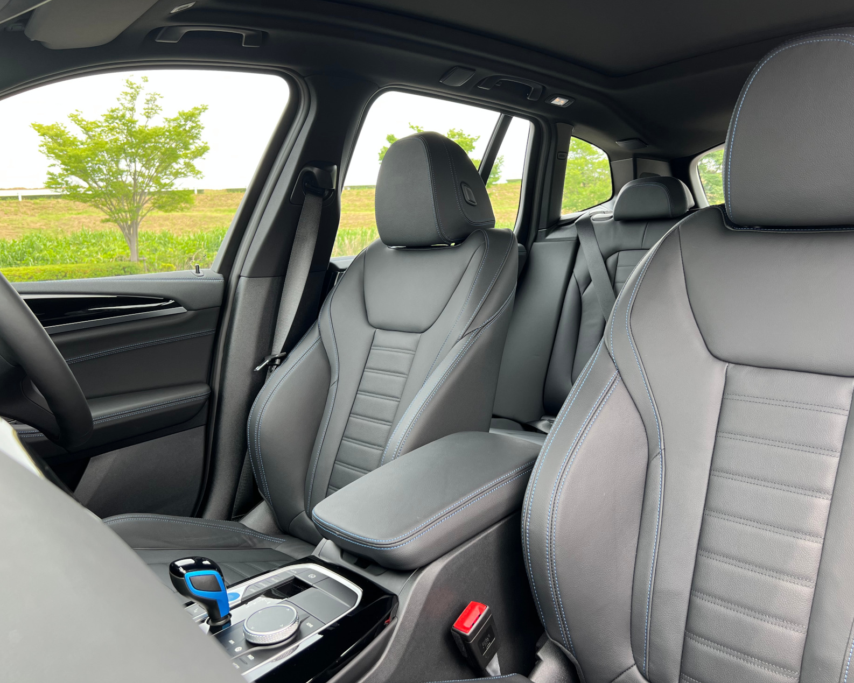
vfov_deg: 51.5
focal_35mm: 28
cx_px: 448
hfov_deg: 62.2
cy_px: 332
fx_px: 708
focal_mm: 5.7
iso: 40
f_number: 1.5
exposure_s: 1/261
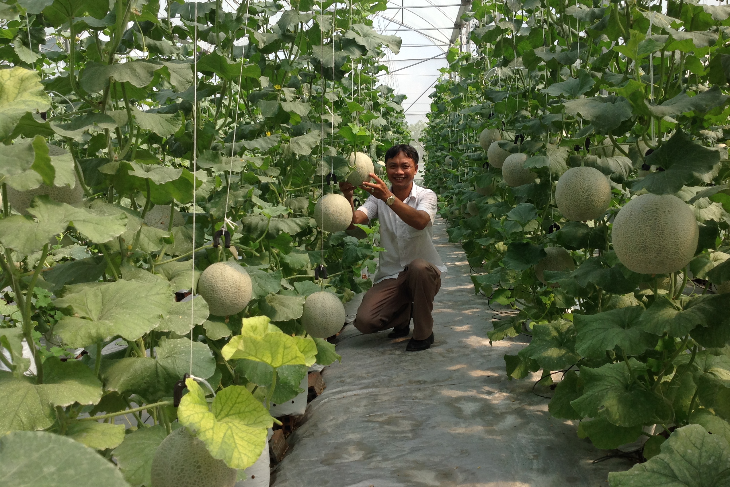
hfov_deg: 51.9
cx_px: 370
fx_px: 750
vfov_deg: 35.9
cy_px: 224
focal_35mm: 37
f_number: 2.4
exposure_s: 1/719
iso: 50
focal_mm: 4.28
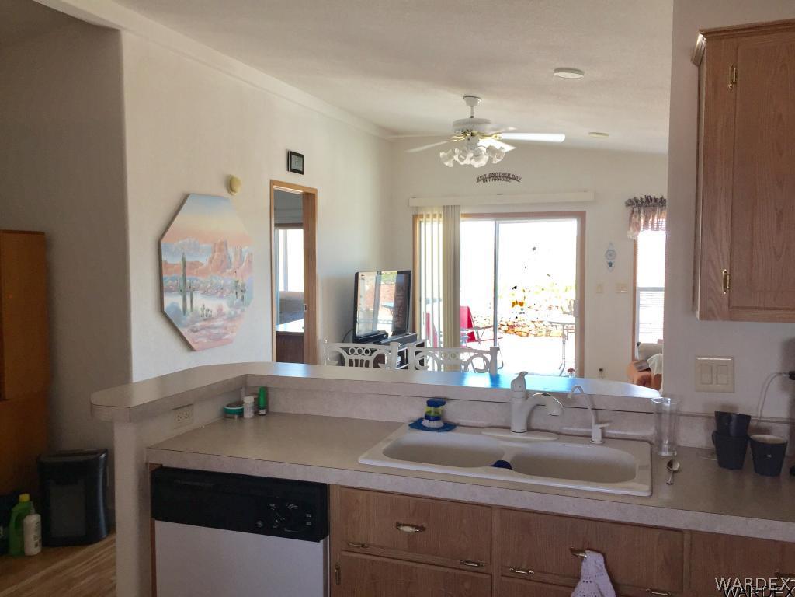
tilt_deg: -3.7
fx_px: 666
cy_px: 298
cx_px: 398
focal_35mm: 29
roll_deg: +1.0
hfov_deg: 61.7
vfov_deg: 48.2
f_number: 2.2
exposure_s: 1/60
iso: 40
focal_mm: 4.15
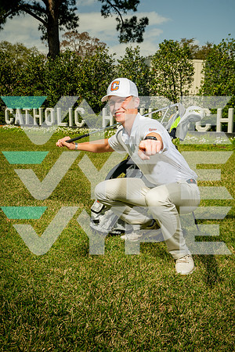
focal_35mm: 41
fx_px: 401
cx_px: 118
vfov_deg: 47.4
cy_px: 176
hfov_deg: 32.6
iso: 100
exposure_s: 1/250
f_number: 8
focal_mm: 41
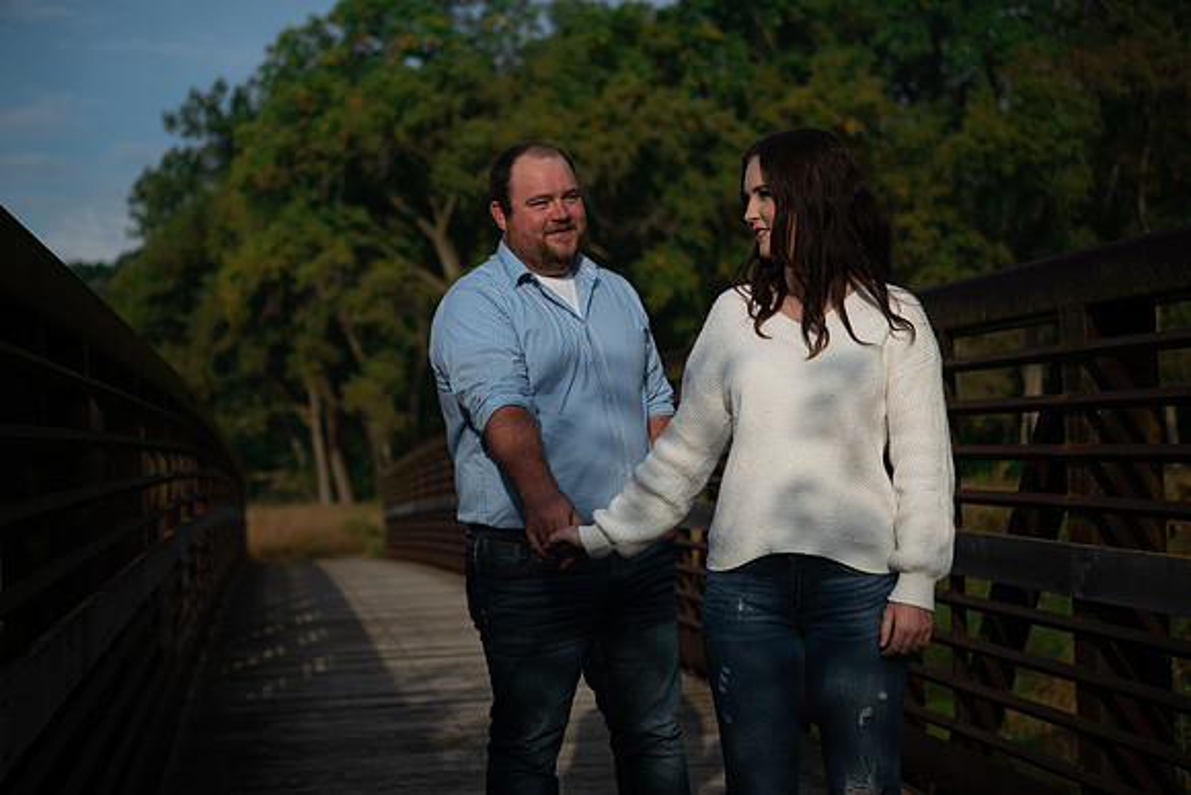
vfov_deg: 21.9
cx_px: 596
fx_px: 2054
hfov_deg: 32.3
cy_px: 398
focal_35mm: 62
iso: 100
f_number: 3.5
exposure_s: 1/1250
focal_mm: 60
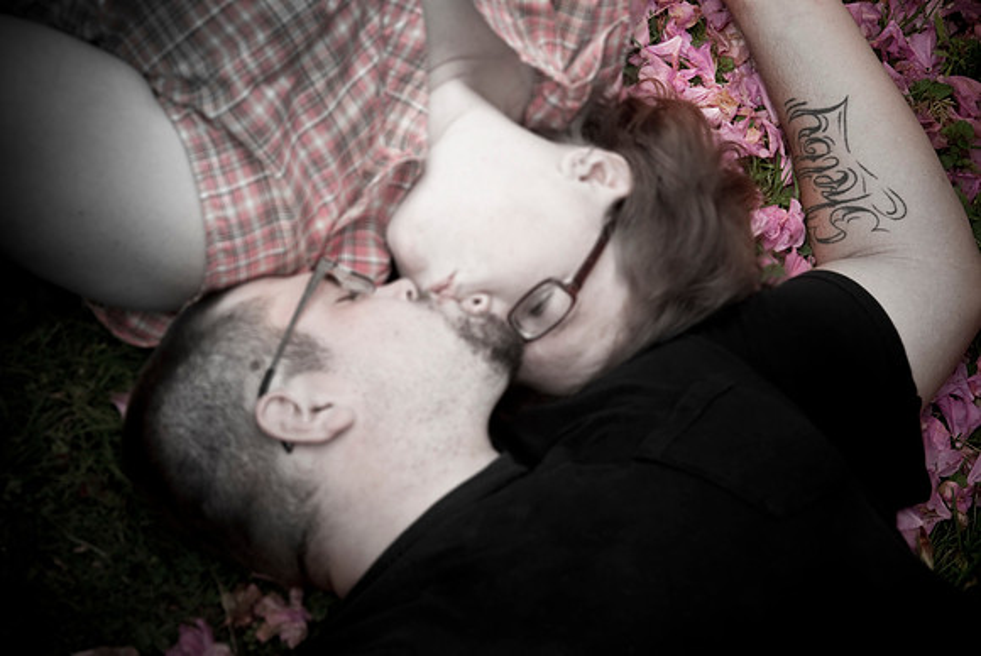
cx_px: 490
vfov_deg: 13.9
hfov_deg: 20.6
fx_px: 2700
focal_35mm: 99
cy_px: 328
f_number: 5.3
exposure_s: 1/250
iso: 200
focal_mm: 66
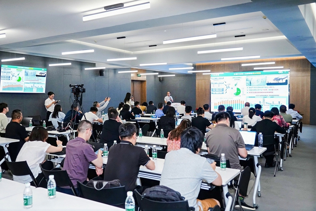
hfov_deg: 60.3
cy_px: 106
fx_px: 272
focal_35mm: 31
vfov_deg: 42.4
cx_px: 158
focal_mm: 31
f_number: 4
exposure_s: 1/250
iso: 3200
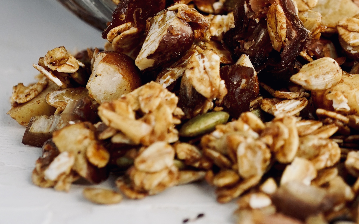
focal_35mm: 191
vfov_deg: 6.7
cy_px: -222
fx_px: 1868
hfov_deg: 10.8
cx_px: 392
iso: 500
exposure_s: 1/320
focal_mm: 50
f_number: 4.5
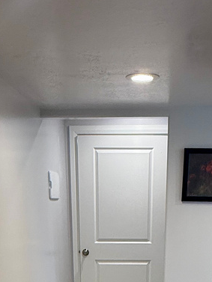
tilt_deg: -17.8
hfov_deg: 25.6
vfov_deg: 28.6
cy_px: 352
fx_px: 465
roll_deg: -0.5
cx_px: 123
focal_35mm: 57
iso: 125
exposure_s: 1/62
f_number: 2.2
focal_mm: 2.22
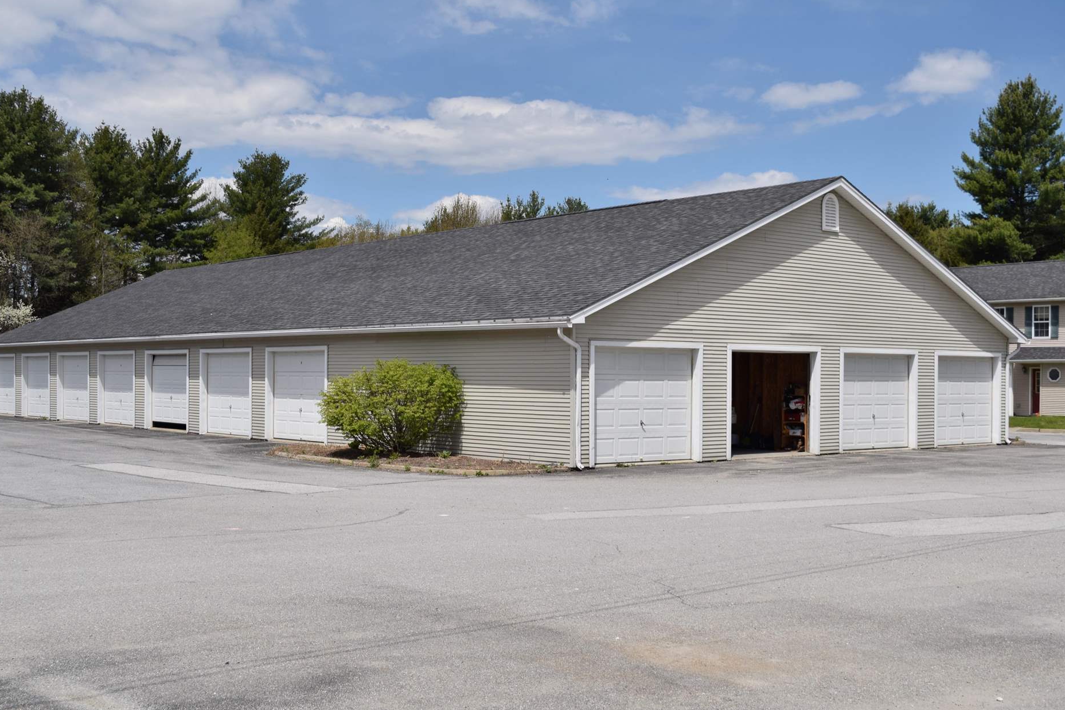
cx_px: 517
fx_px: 1272
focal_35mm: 43
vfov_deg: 31.2
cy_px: 380
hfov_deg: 45.4
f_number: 7.1
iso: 200
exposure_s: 1/1600
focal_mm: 26
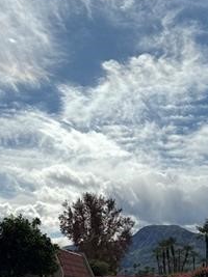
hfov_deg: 21.2
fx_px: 553
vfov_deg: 25.7
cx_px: 133
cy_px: 316
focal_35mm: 69
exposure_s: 1/15152
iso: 80
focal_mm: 6.86
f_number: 1.78
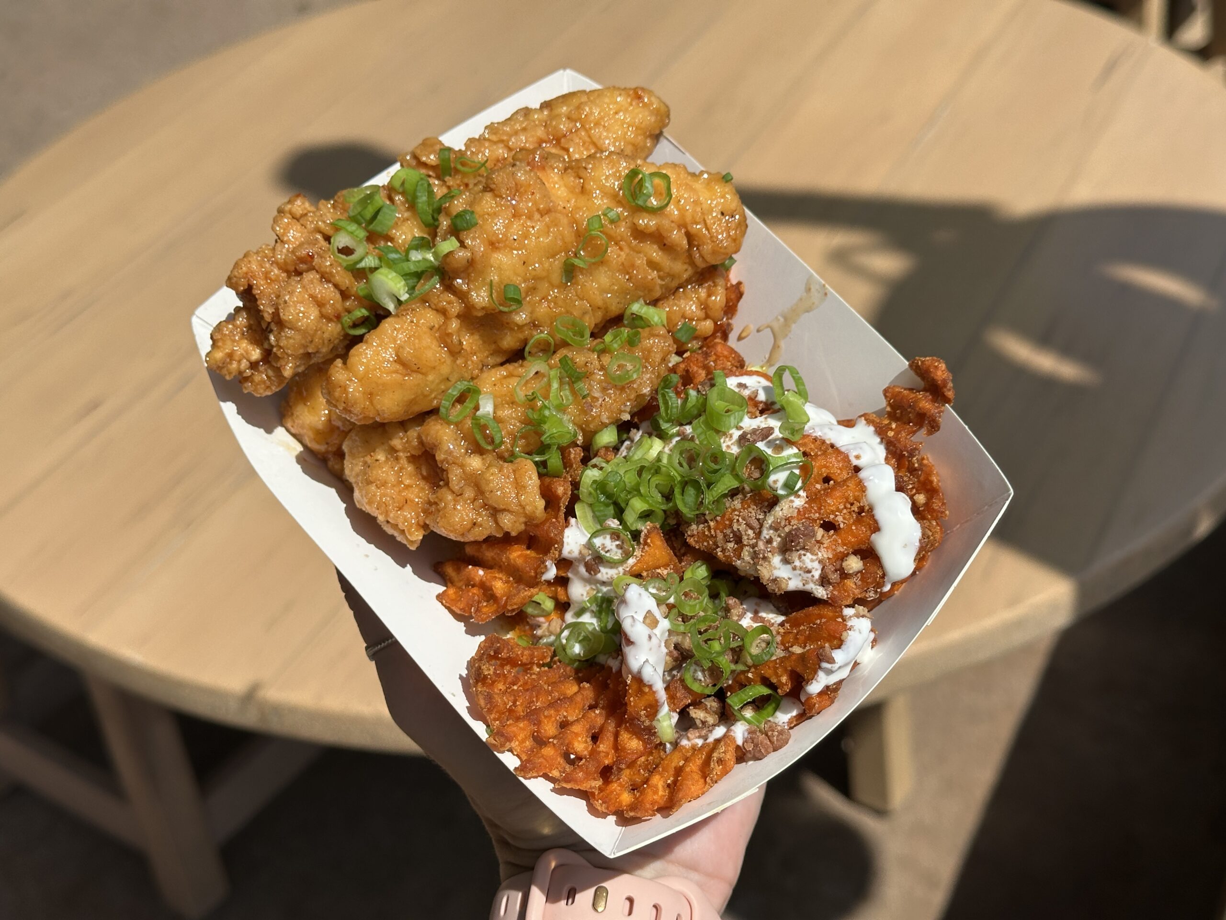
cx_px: 613
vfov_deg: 30.3
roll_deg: +7.2
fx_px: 1700
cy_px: 460
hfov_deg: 39.7
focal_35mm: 48
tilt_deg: -37.5
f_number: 1.78
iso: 64
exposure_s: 1/5556
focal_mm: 6.86
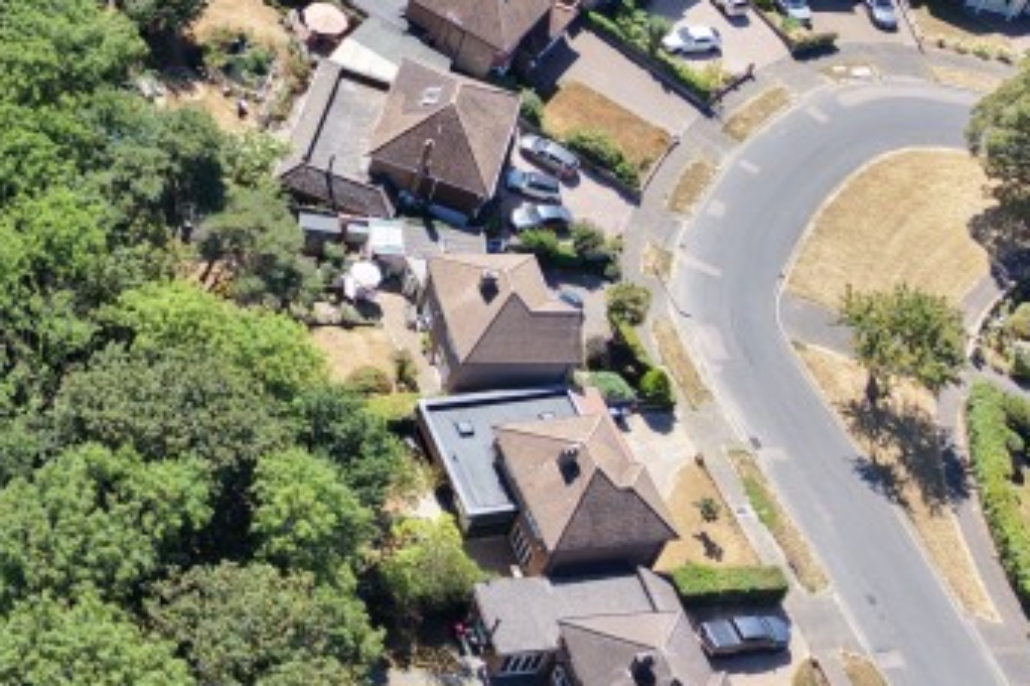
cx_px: -266
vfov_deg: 17.5
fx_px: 2145
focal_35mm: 75
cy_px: -79
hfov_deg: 24.1
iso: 100
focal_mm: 8.67
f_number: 1.8
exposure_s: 1/1000
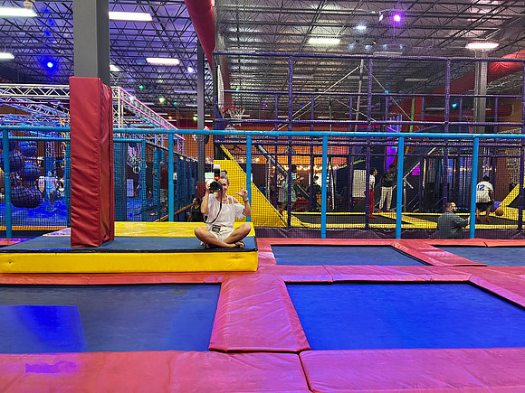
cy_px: 196
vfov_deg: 53.1
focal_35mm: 26
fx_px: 394
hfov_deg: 67.3
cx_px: 262
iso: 500
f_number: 1.5
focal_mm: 5.7
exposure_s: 1/40
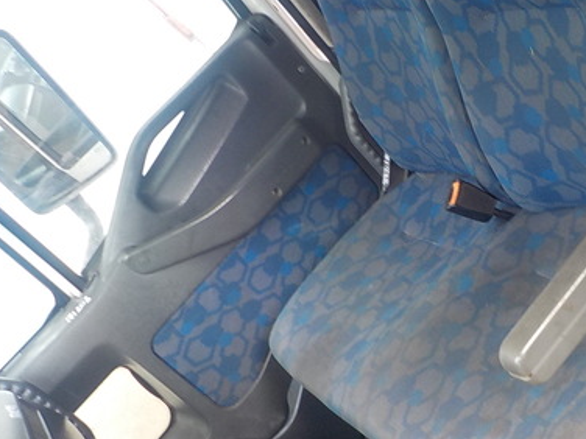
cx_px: 477
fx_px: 863
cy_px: 220
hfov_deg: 36.1
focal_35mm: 51
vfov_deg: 28.6
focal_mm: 4.1
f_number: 3.3
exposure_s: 1/30
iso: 160
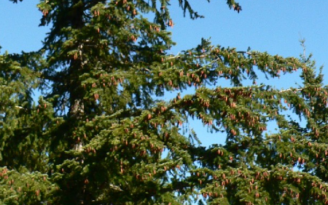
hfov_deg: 27.3
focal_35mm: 75
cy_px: 88
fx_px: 670
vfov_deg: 17.4
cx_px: 113
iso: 80
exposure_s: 1/400
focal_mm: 6
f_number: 4
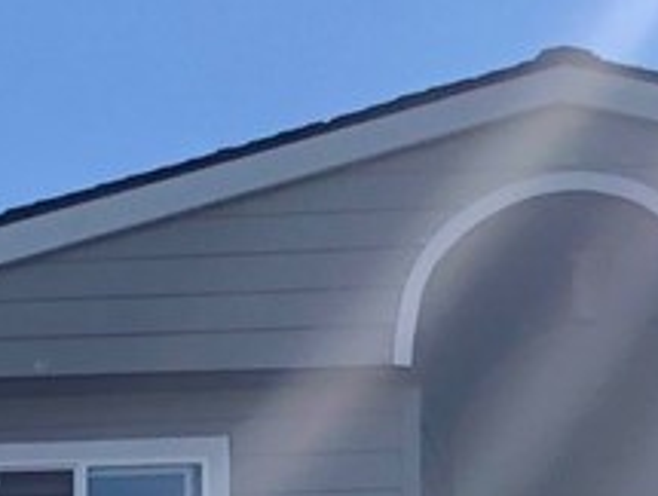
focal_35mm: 208
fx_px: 3960
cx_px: 768
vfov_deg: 6.4
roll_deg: +1.7
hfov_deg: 9.4
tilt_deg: +7.4
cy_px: 1632
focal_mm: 3.99
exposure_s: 1/1056
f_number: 1.8
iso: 20
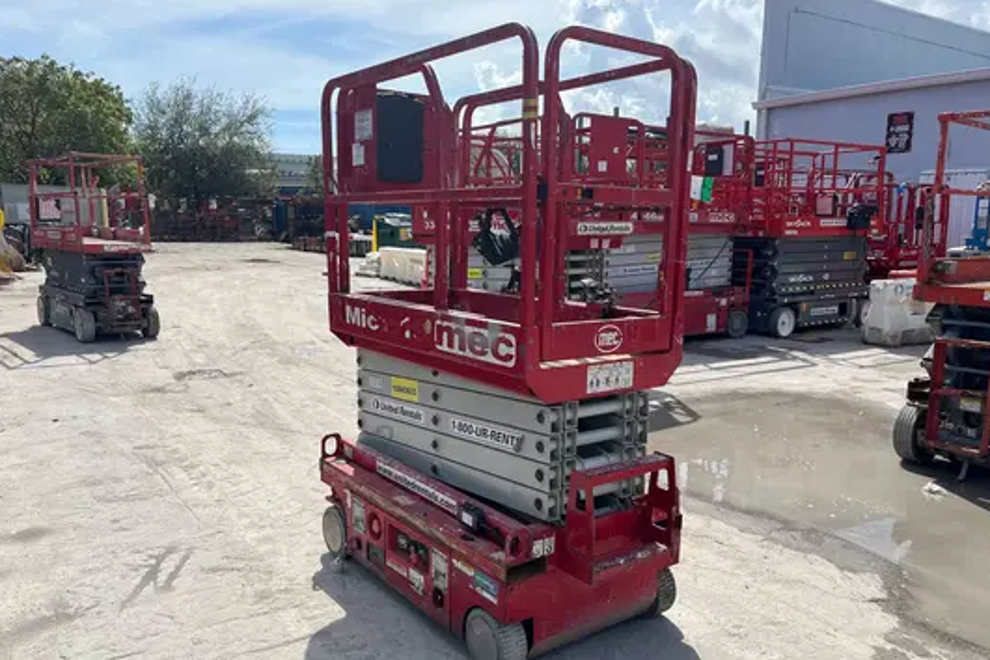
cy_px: 361
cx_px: 509
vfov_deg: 46.3
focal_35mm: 28
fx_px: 770
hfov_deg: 65.5
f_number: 1.6
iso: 50
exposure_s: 1/4484
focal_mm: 5.1
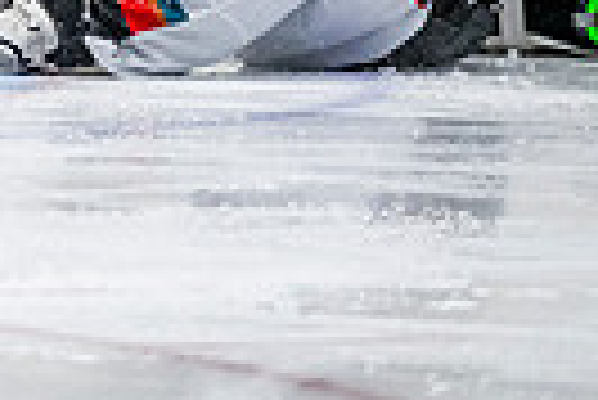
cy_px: -341
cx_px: -772
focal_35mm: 884
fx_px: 14700
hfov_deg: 2.3
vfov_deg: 1.6
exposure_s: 1/800
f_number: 3.2
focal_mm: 165
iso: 1600
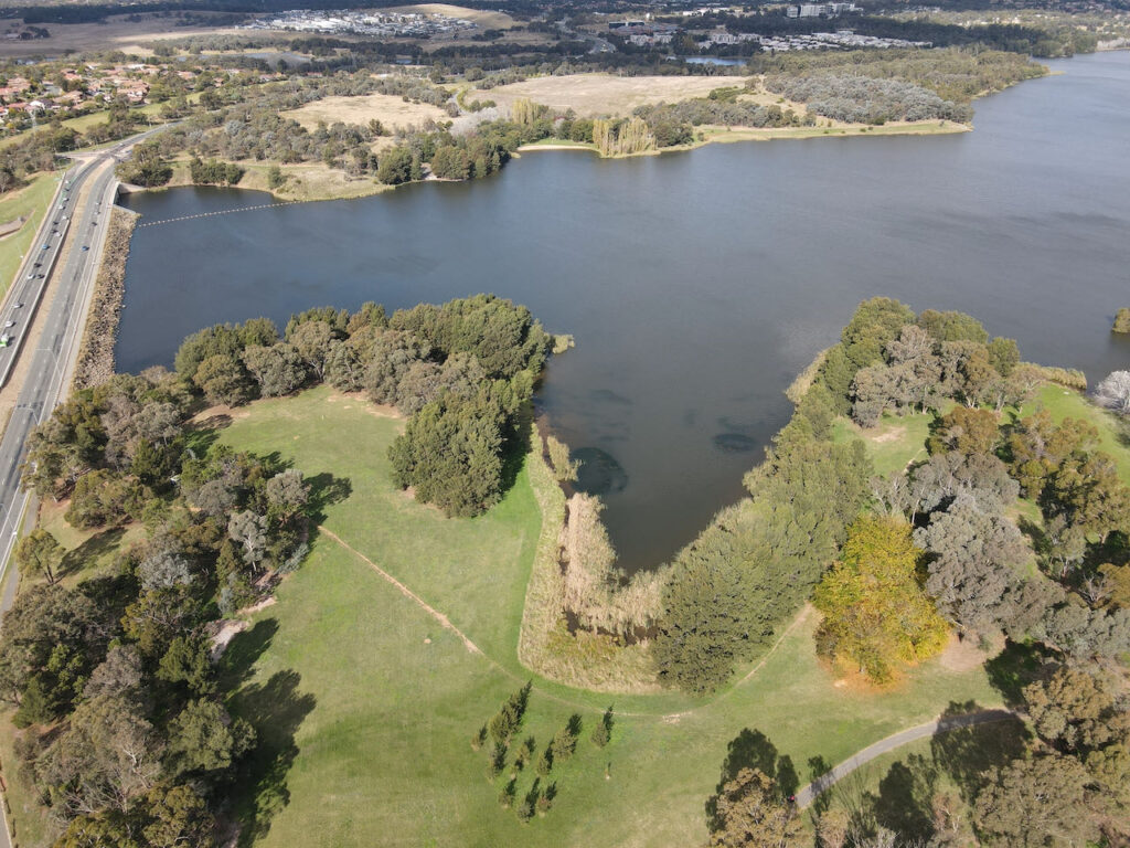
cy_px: 424
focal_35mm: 24
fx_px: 783
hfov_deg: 71.6
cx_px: 565
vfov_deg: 56.8
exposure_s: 1/350
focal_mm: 4.5
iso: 100
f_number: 2.8
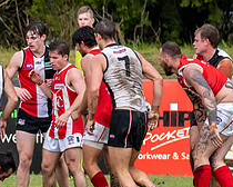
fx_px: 13385
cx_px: -1
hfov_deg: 1.0
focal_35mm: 1941
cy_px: 143
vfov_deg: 0.8
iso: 1250
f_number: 7.1
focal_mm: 500
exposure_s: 1/1250
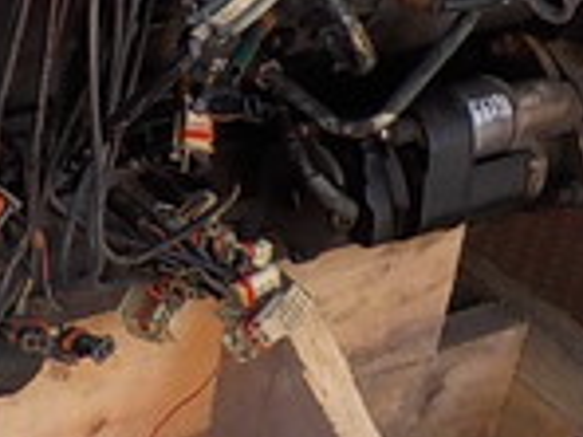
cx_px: -154
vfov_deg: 11.0
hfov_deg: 14.6
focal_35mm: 130
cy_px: -224
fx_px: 2189
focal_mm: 4.1
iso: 125
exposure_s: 1/80
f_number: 3.3
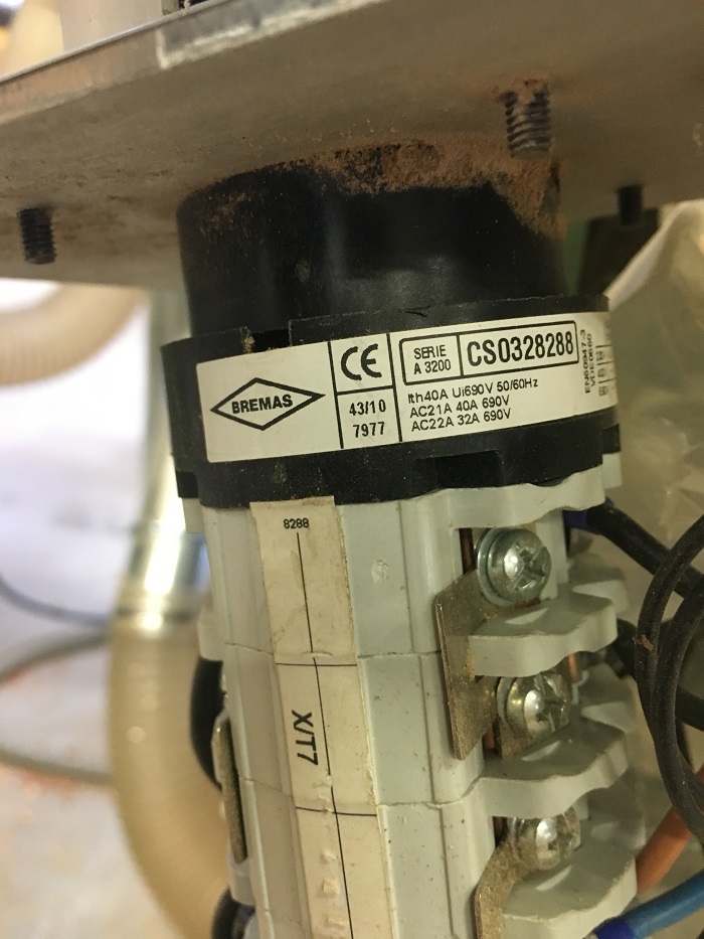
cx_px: 352
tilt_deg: -16.6
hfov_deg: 48.2
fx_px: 786
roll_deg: -4.4
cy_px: 470
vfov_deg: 61.7
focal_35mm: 29
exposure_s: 1/20
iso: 200
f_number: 2.2
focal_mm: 4.15
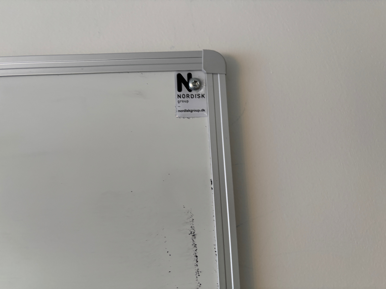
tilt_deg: +6.3
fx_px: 290
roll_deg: +2.7
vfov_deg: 53.1
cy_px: 144
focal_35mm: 26
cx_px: 193
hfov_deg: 67.3
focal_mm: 5.96
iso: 160
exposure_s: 1/60
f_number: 1.6
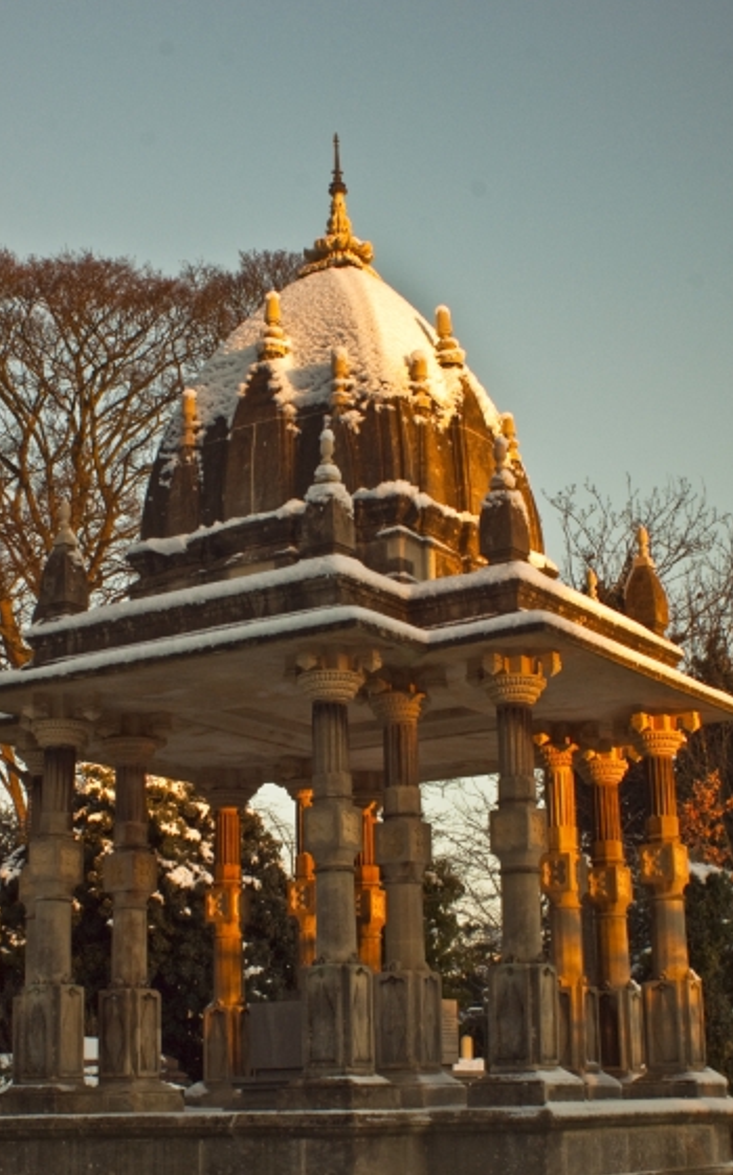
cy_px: 704
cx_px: 316
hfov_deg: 23.1
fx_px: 1792
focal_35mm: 56
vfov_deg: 36.2
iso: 400
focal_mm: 28
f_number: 14
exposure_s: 1/50
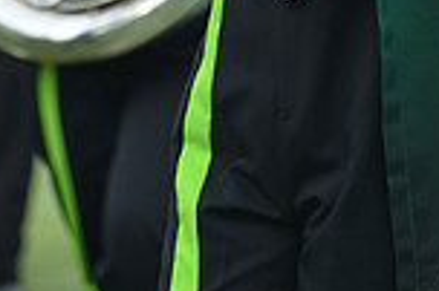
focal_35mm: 770
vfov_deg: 1.8
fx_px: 9379
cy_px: -311
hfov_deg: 2.7
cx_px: 172
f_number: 5.6
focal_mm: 260
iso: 200
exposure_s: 1/500
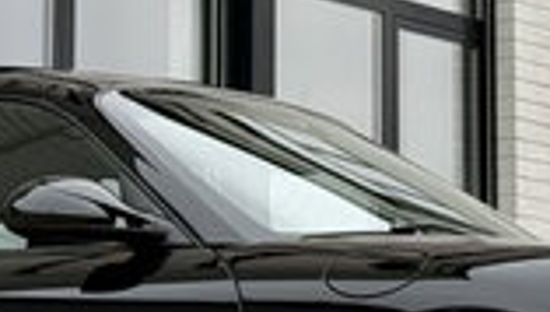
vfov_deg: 4.8
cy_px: -112
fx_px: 3726
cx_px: 256
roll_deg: -0.7
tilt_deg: +10.8
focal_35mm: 255
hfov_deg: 8.4
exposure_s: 1/455
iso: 80
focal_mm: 6.76
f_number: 1.78
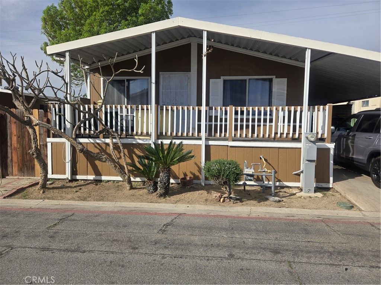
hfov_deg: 73.9
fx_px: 253
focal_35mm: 23
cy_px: 142
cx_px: 190
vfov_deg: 58.9
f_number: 1.8
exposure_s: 1/2572
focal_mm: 5.4
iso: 25
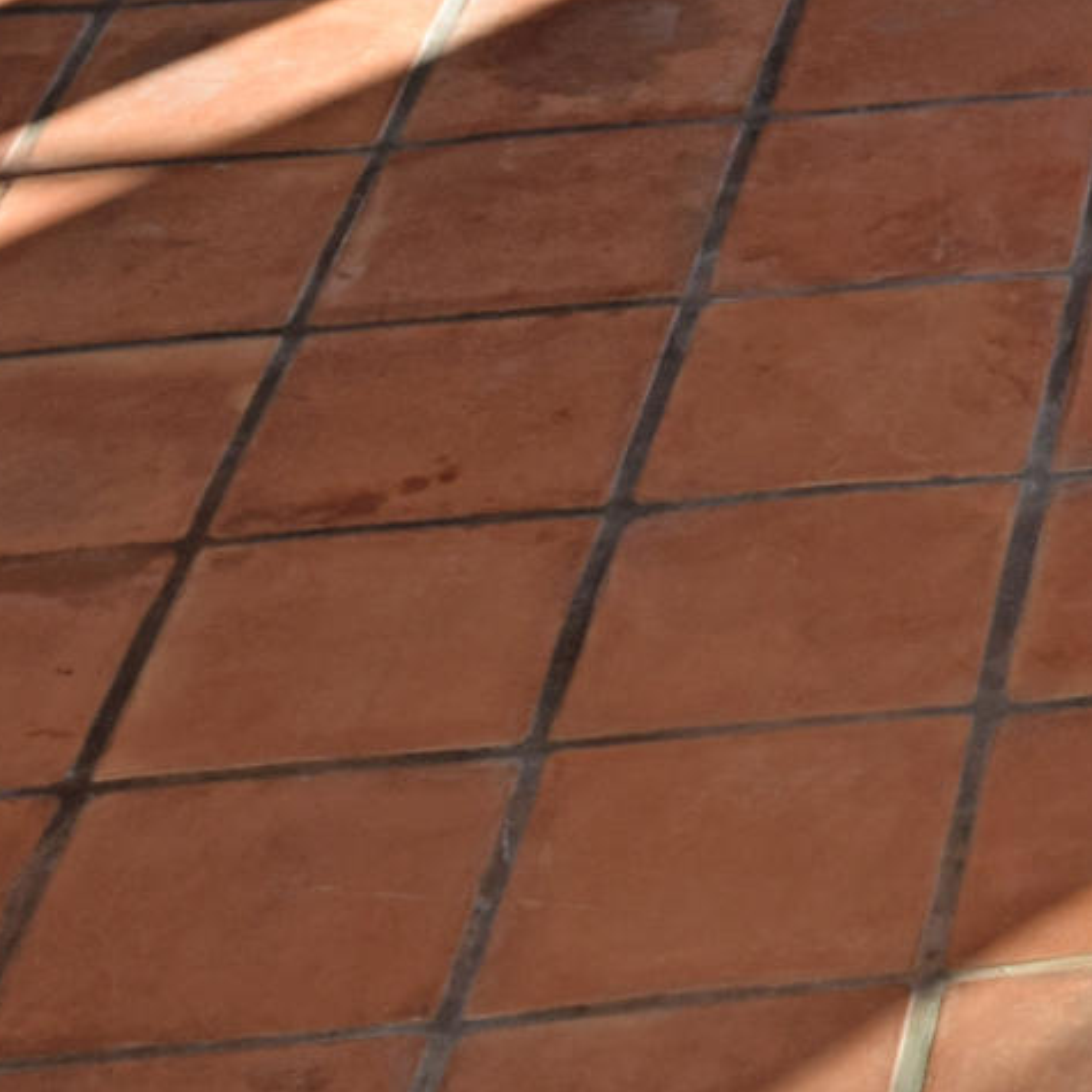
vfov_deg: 11.4
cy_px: -671
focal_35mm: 145
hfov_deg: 10.0
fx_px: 5175
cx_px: 2881
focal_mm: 18
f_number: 5.6
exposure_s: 1/125
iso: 110
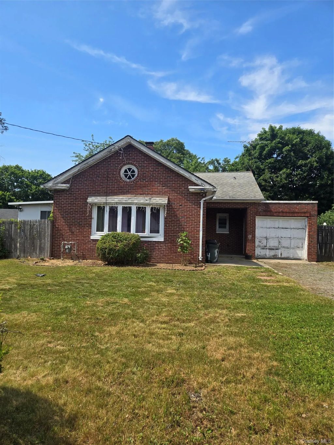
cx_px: 167
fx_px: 296
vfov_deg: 73.9
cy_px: 222
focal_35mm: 23
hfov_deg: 58.9
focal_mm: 5.4
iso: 25
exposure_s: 1/1199
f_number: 1.8
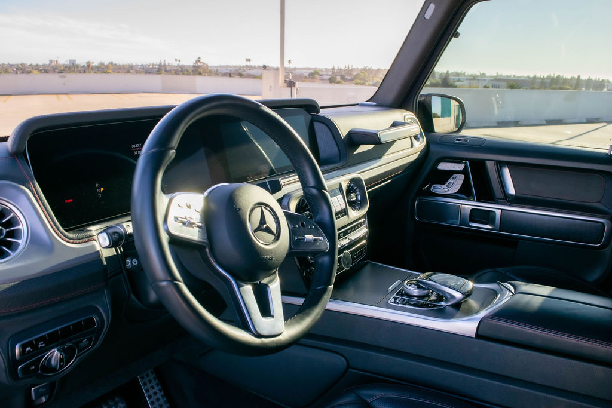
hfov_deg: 67.4
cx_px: 306
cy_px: 204
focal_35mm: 27
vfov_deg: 47.9
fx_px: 459
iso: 400
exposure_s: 1/200
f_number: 7.1
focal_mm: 18
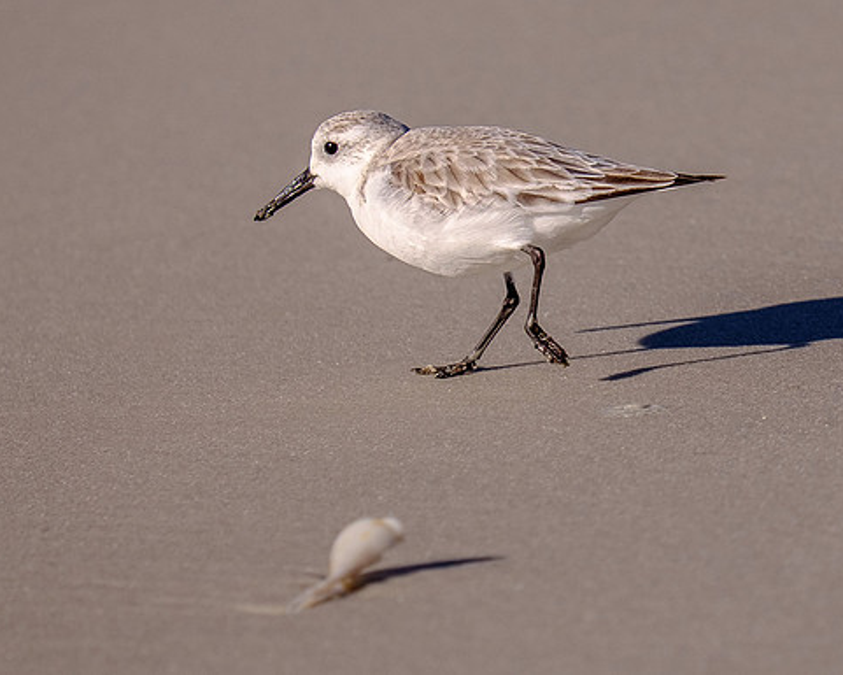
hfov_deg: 2.6
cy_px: 339
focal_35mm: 741
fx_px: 18491
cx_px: 748
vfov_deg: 2.1
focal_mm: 200
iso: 200
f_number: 4.8
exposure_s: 1/2000
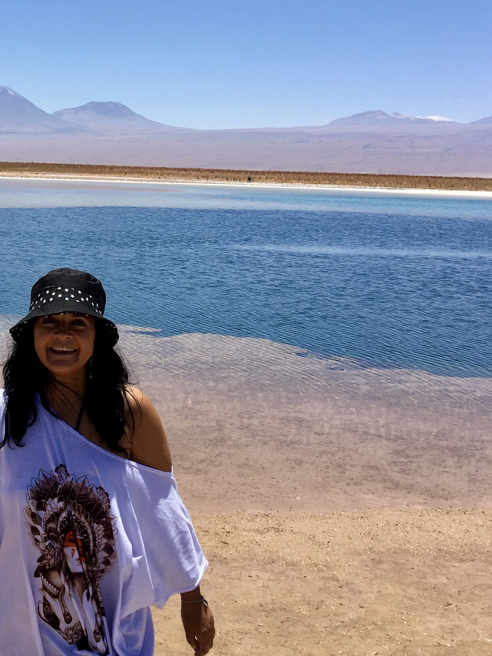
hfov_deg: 26.7
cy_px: 171
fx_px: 1004
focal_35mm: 53
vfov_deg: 35.4
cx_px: 60
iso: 25
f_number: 2.2
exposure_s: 1/2137
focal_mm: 4.15
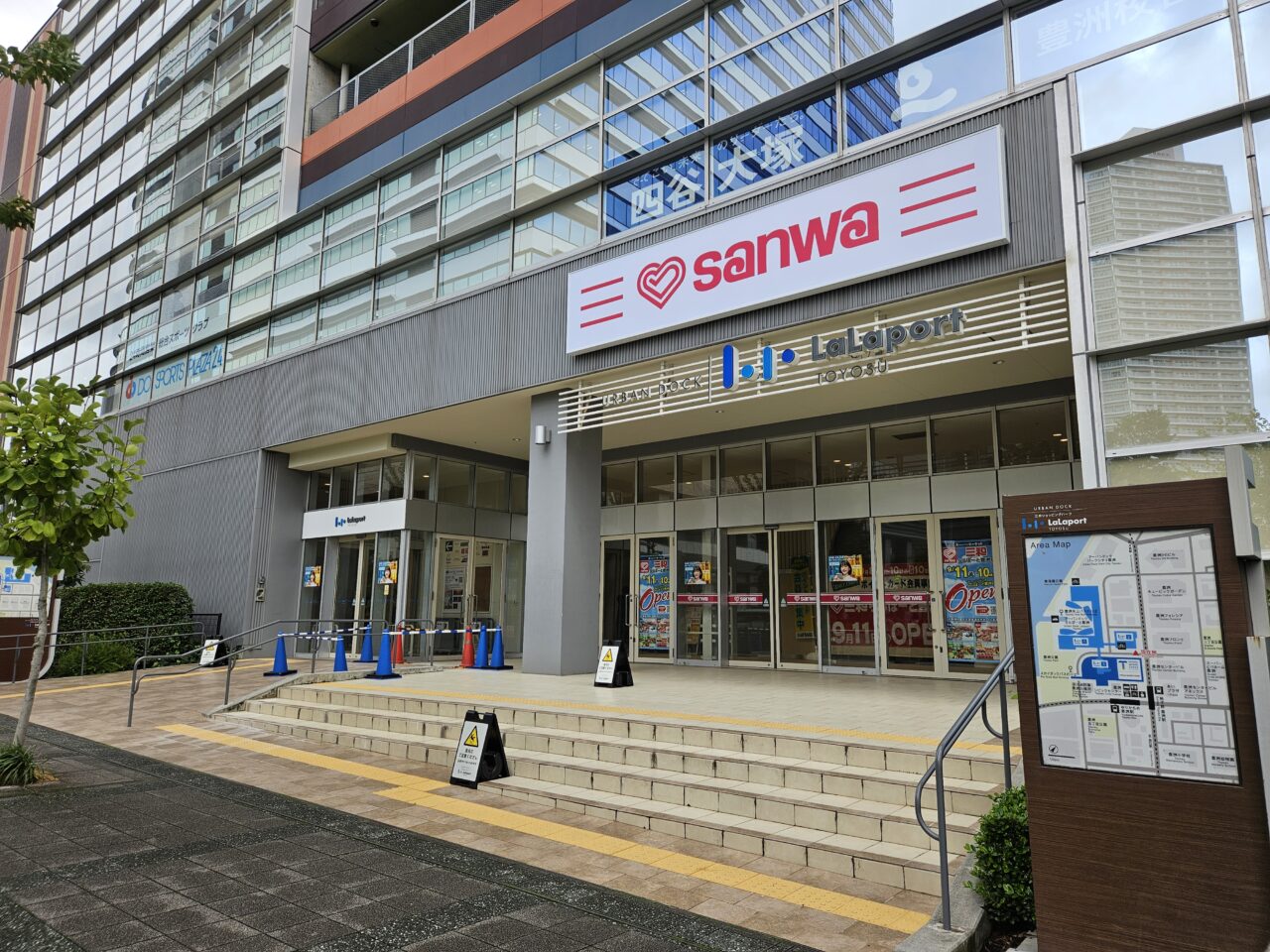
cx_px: 635
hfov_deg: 73.9
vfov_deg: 58.9
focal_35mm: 23
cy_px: 476
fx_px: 844
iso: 32
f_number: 1.8
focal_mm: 5.4
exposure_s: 1/571
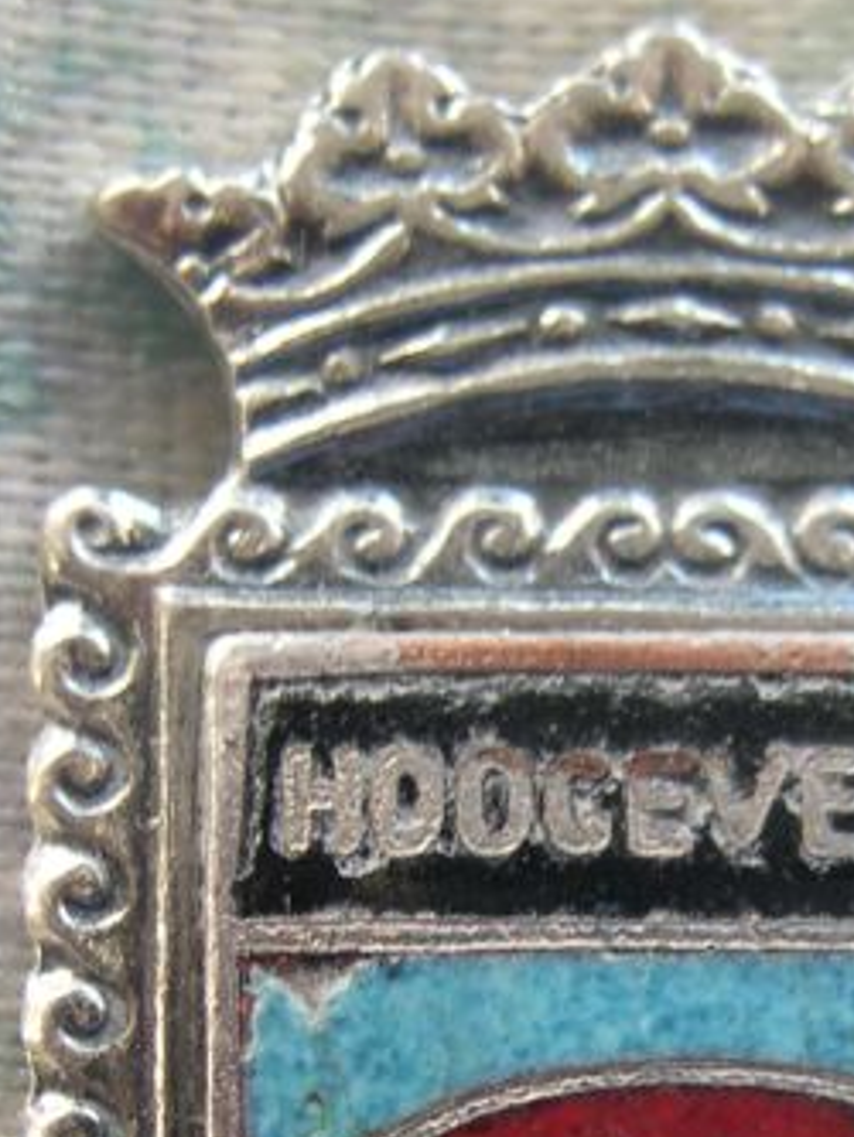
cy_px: 1065
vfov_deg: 24.7
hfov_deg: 19.2
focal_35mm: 76
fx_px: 2498
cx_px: 652
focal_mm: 8
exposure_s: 1/63.2
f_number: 2.8
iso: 100
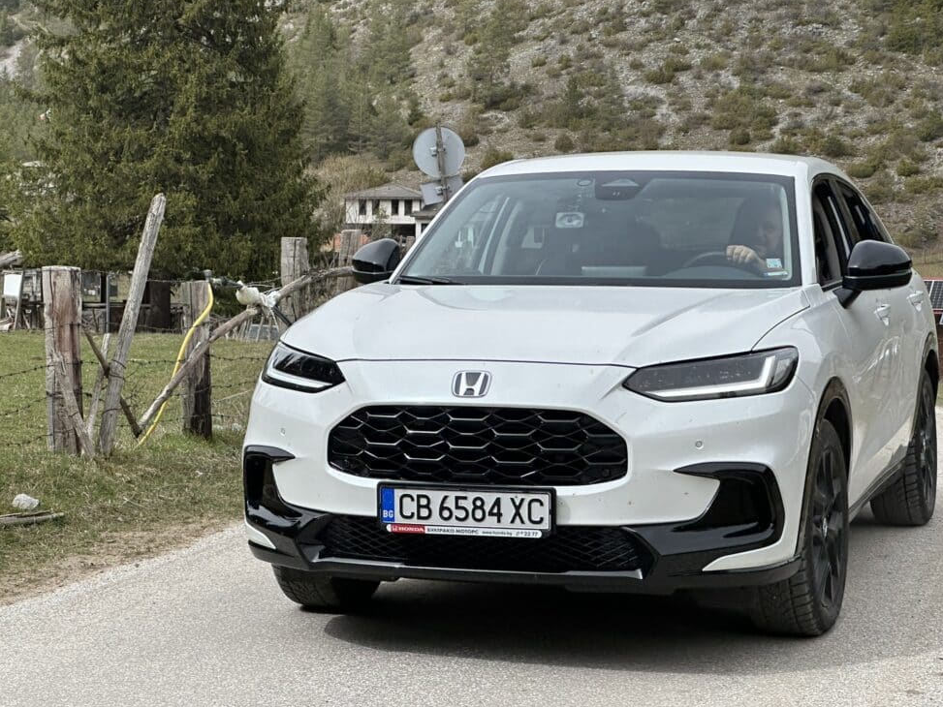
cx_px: 464
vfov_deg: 18.2
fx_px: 2207
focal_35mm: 81
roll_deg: -0.8
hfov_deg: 24.1
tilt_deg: -1.6
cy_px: 353
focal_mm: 9
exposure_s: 1/589
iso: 32
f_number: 2.8
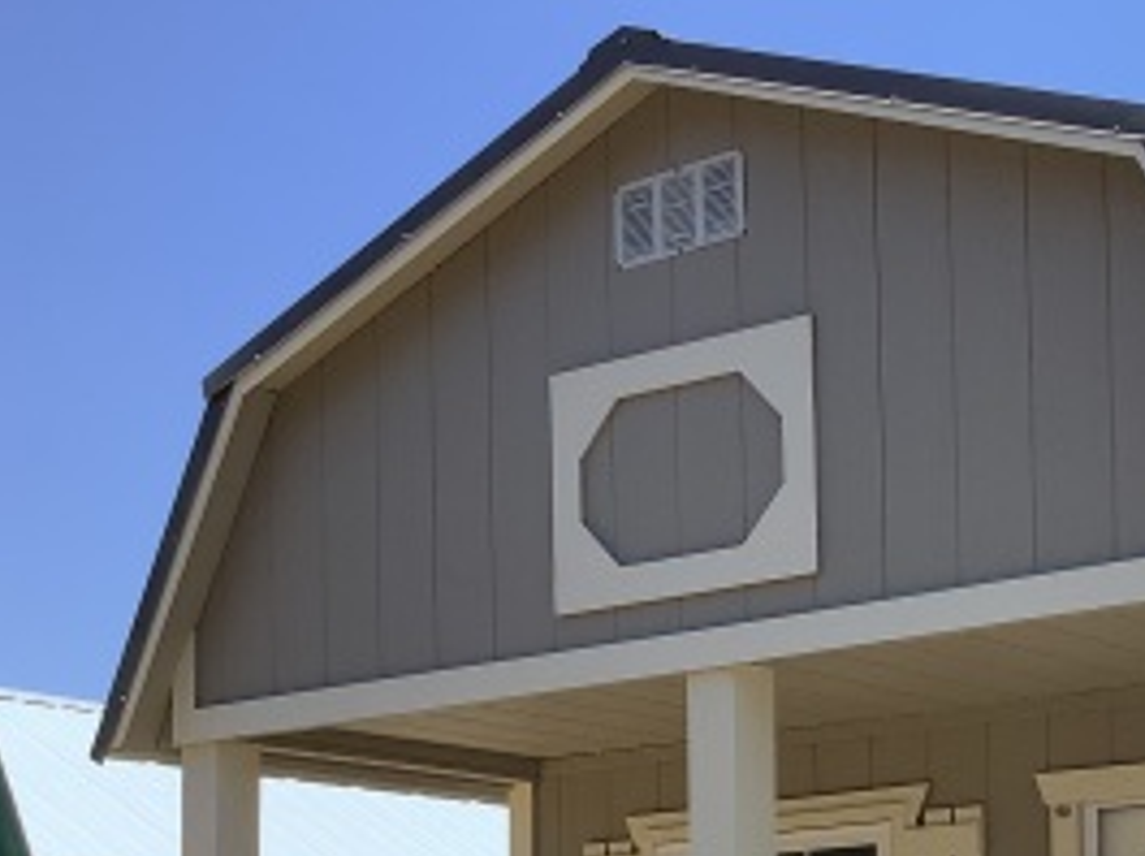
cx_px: 1167
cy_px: 964
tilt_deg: +3.2
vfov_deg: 18.8
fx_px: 2477
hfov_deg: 24.7
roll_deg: +2.1
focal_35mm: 75
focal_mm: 3.3
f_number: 2.4
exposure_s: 1/1006
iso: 25
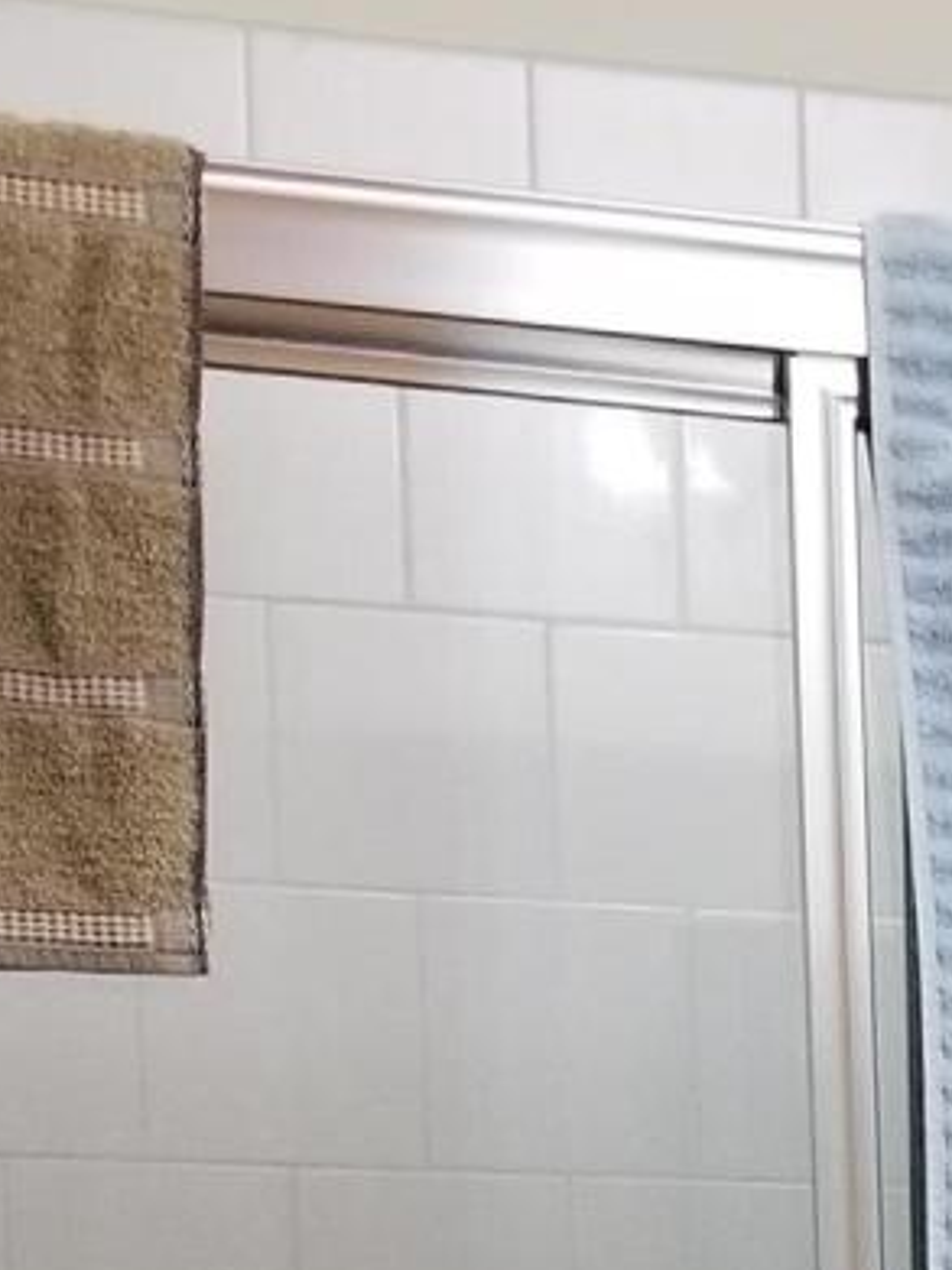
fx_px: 4880
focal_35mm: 133
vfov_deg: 13.3
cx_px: 1605
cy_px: 2332
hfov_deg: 10.6
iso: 250
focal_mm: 4.25
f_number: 1.7
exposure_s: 1/20
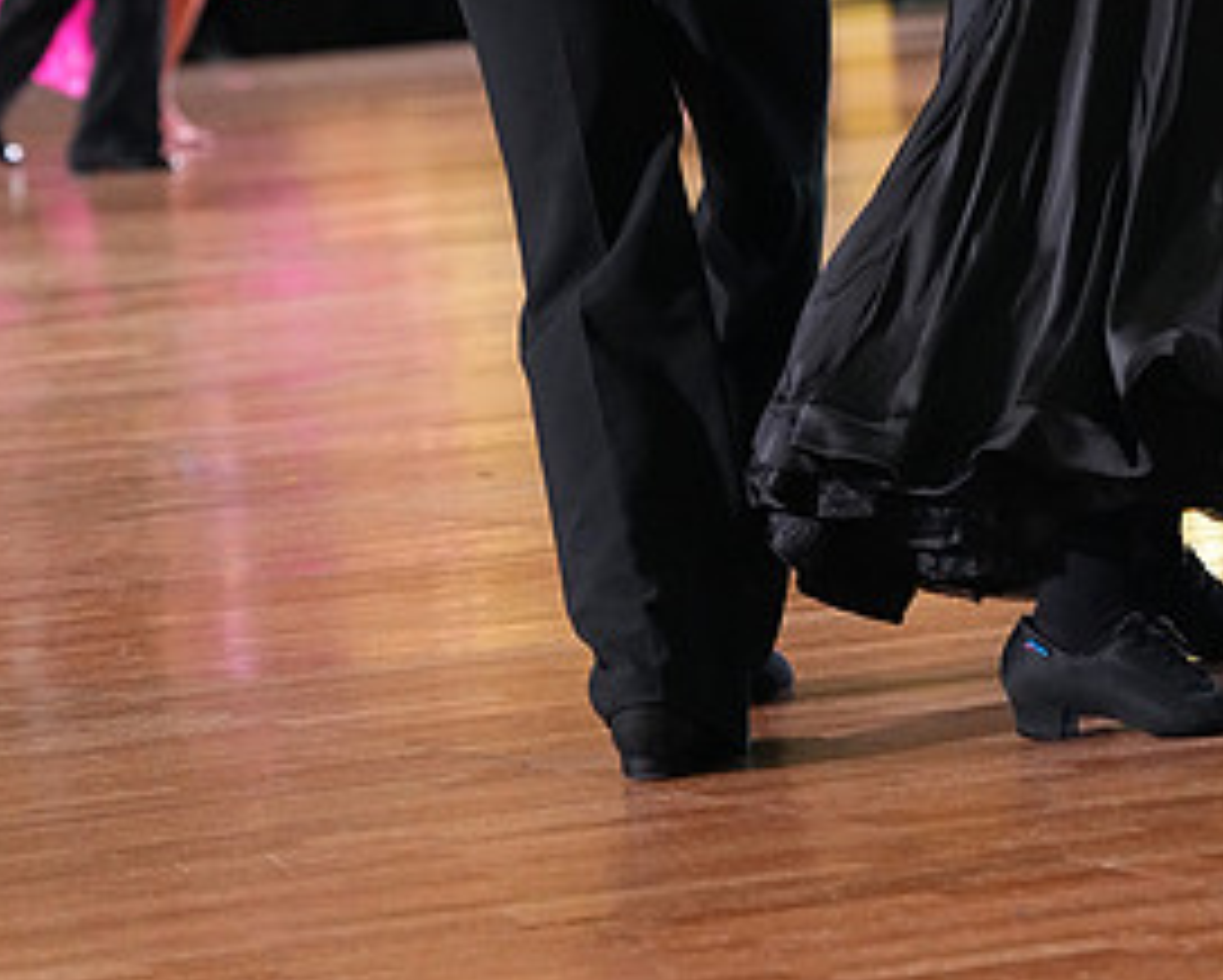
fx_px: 9273
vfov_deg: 6.0
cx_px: 735
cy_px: -189
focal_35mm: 256
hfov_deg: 7.5
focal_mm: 128
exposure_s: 1/400
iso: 6400
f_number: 4.5
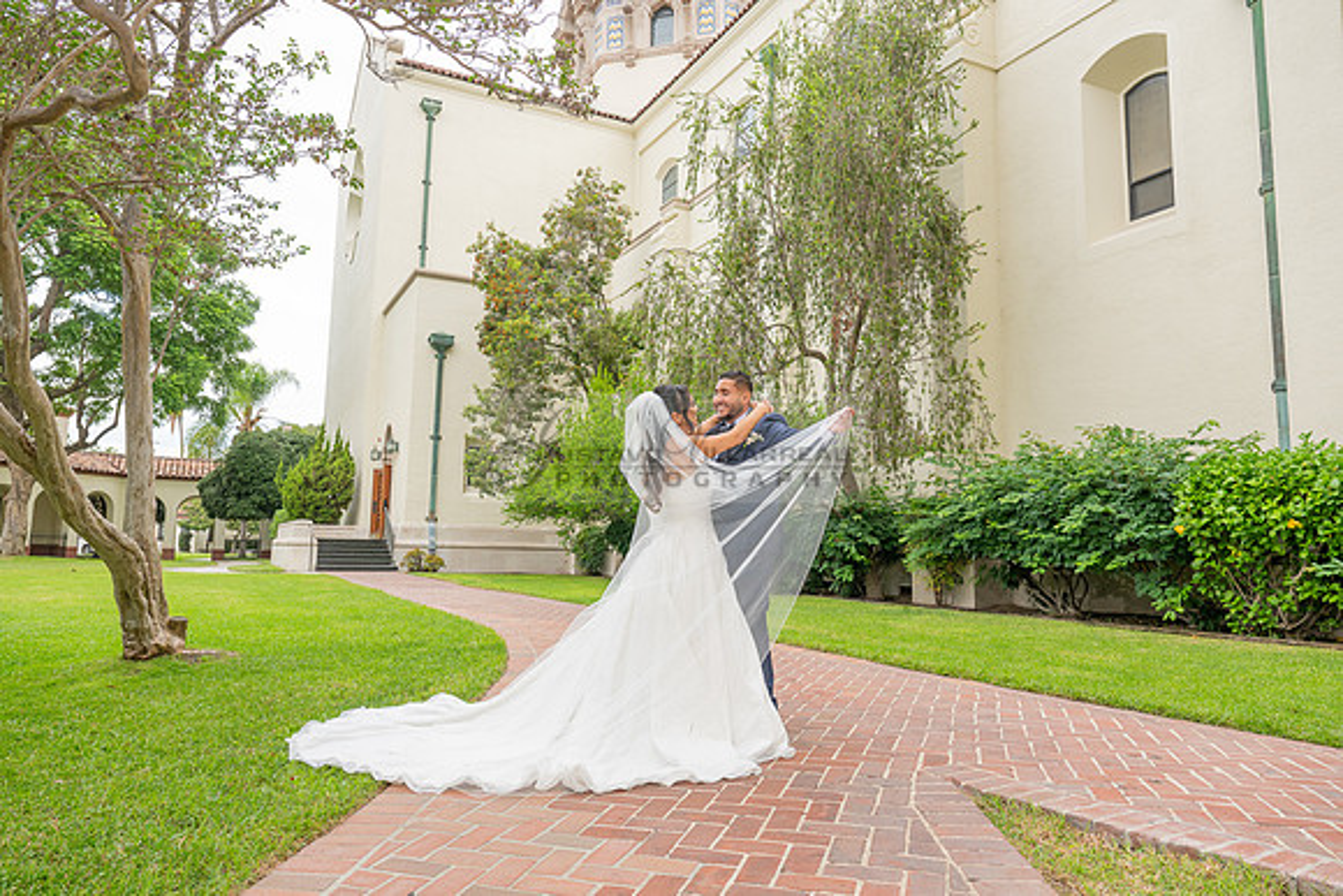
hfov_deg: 73.7
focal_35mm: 24
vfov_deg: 53.2
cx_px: 672
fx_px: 896
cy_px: 448
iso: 200
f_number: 5.6
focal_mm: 24
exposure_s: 1/200
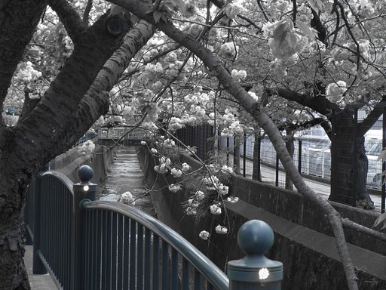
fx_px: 1059
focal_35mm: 95
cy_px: 145
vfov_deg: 15.6
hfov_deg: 20.7
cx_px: 193
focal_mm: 16.9
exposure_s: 1/125
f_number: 5.8
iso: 200
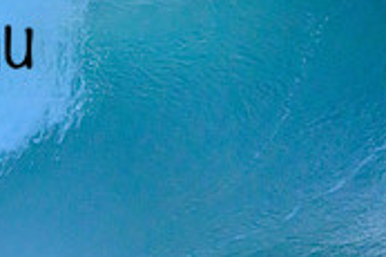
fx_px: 28740
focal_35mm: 2683
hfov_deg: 0.8
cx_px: -203
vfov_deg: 0.5
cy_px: 17
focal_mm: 800
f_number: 6.3
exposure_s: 1/2500
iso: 4000
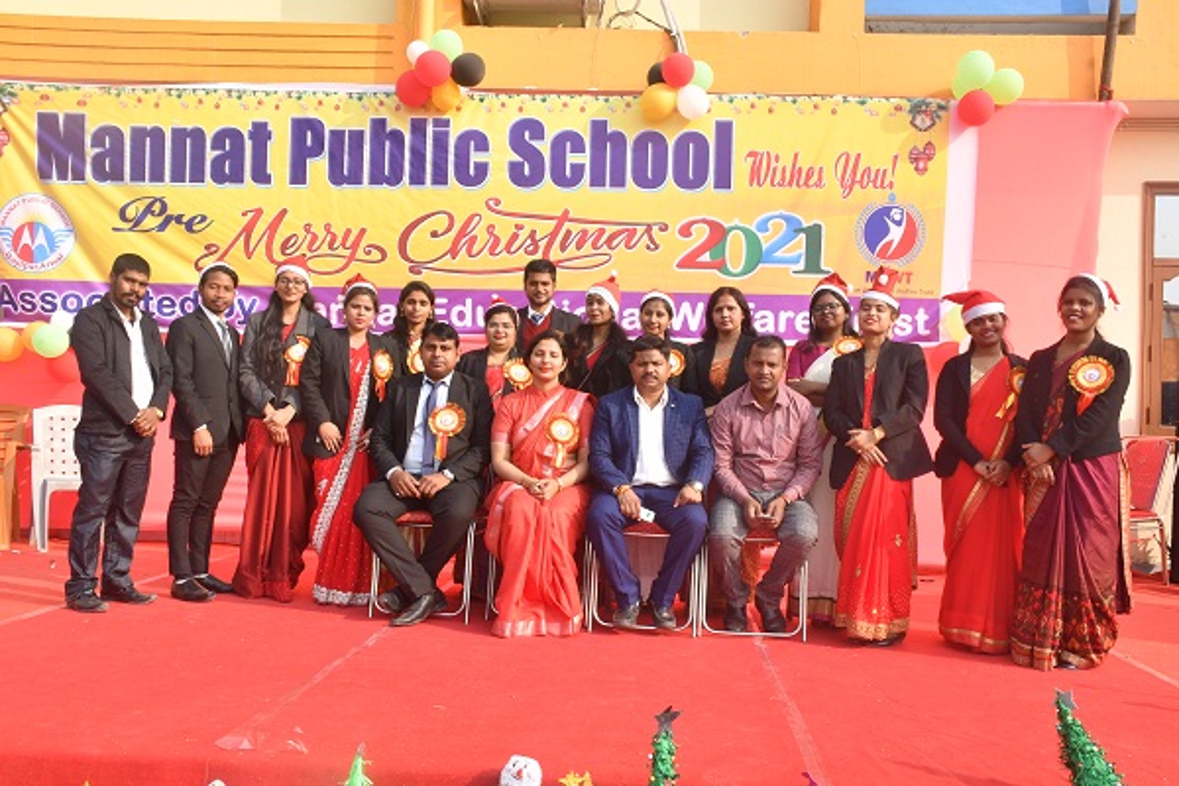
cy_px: 393
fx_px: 1113
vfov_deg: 38.9
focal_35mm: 34
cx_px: 590
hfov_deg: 55.8
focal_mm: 23
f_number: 14
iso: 320
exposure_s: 1/125
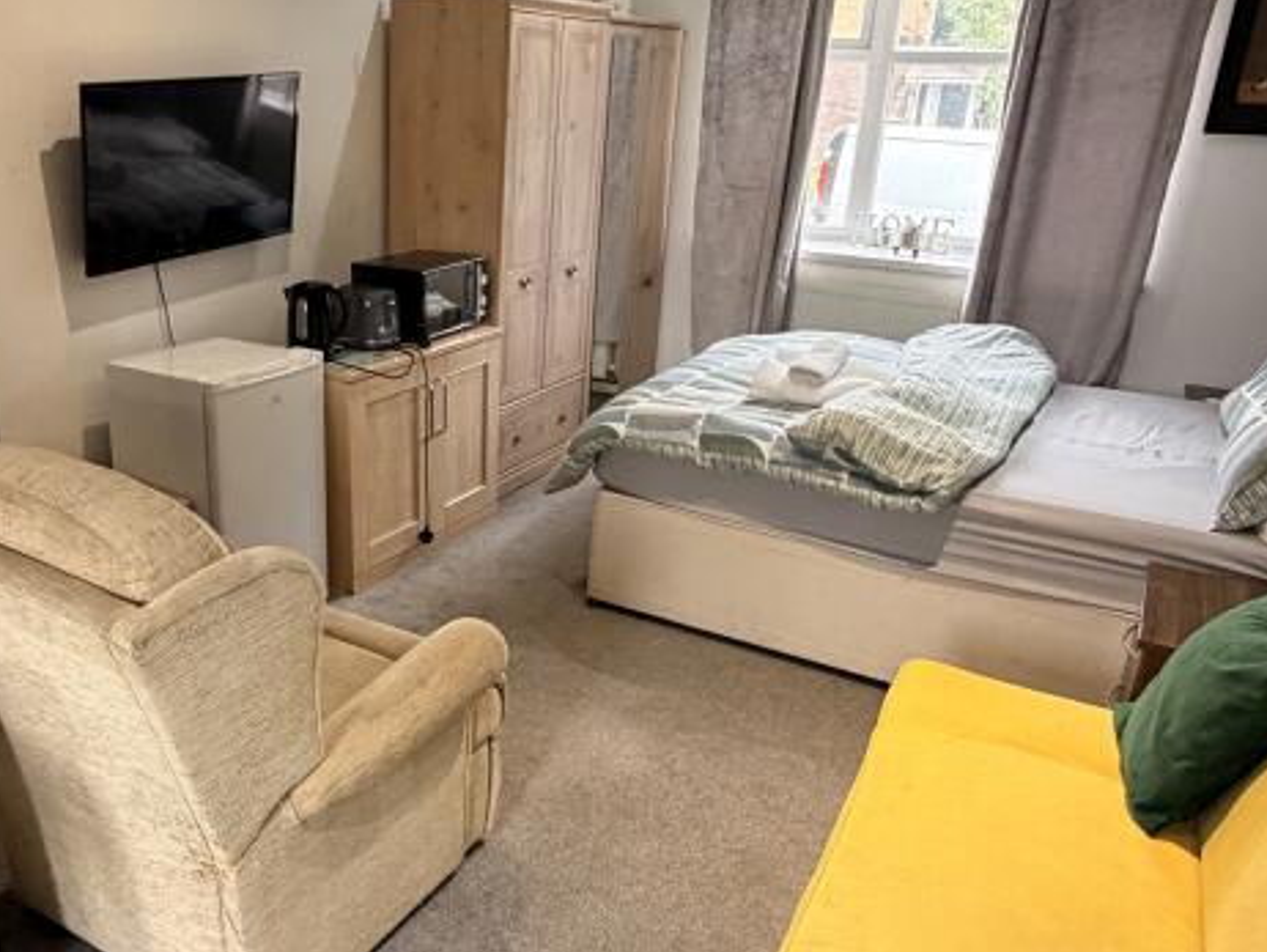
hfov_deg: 57.5
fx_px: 1135
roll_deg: -0.4
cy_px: 513
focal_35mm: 31
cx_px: 461
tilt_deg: -21.8
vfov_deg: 45.4
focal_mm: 2.22
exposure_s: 1/60
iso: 400
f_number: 2.2
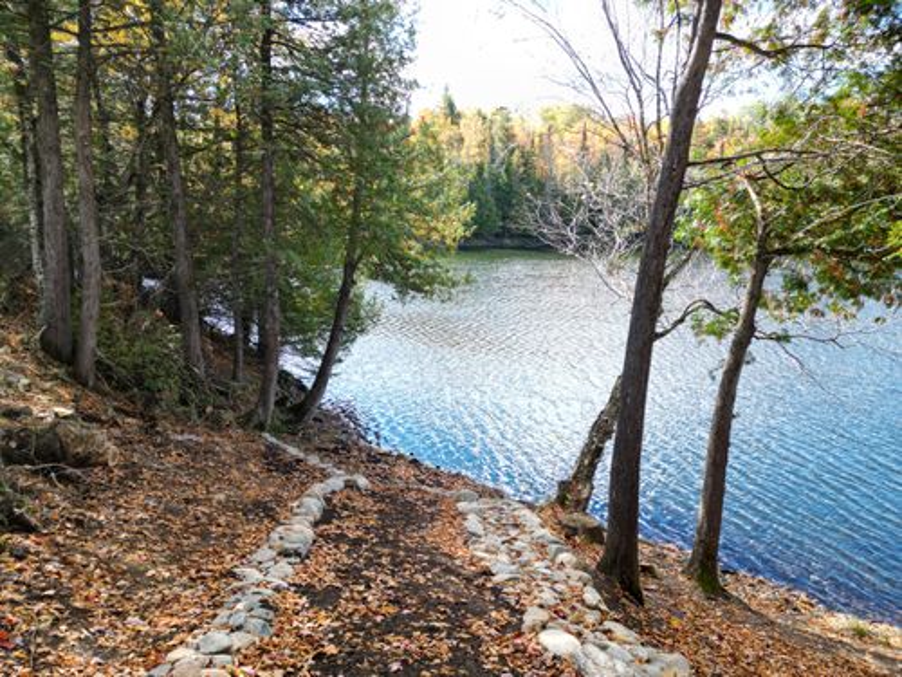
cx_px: 451
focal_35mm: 24
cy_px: 338
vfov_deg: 56.8
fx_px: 625
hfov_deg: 71.6
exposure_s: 1/500
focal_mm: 6.72
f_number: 1.7
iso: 100
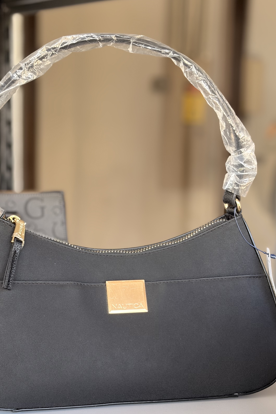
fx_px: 793
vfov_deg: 29.2
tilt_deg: -5.4
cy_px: 214
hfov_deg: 19.7
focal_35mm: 69
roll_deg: -1.1
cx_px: 114
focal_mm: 5.96
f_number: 1.6
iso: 125
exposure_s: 1/60
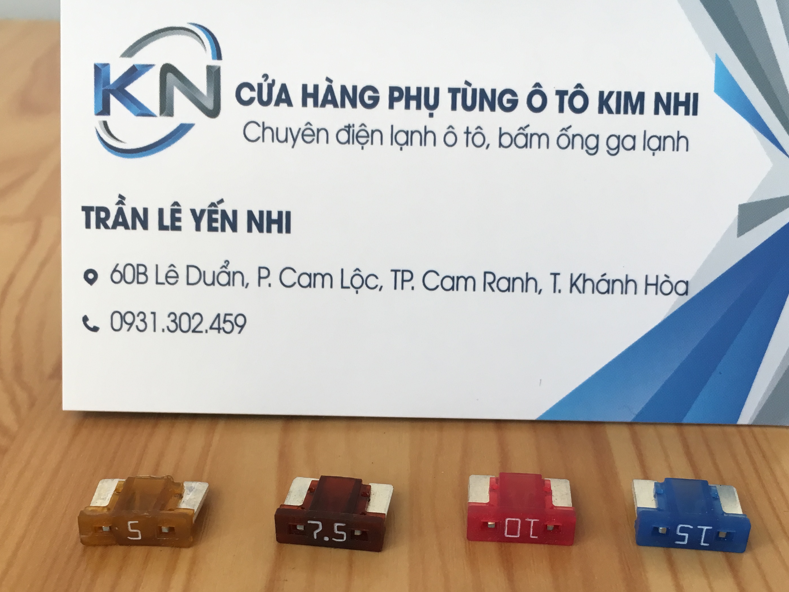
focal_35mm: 42
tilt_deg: -33.0
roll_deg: -0.2
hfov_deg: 44.8
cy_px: 400
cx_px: 412
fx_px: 957
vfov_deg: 34.0
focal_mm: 4.15
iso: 32
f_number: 2.2
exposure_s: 1/33
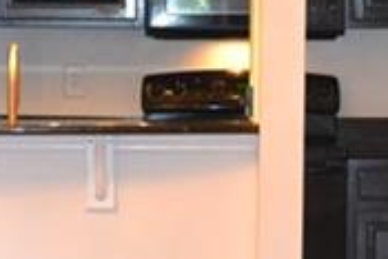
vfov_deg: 6.0
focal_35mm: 228
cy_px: 372
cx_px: 95
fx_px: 2459
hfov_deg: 9.0
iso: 2800
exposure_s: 1/60
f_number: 4.2
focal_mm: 26
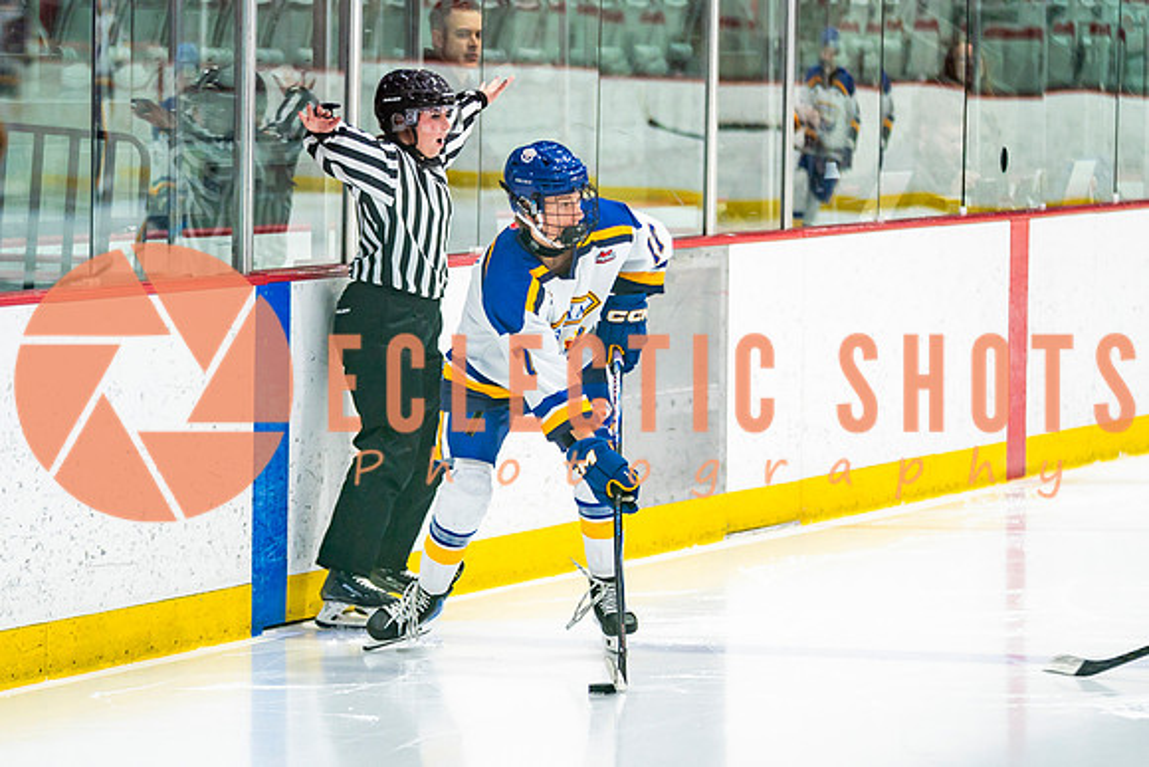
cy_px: 405
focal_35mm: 240
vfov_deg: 5.7
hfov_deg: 8.6
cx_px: 574
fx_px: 7659
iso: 400
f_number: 2.8
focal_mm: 145
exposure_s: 1/640
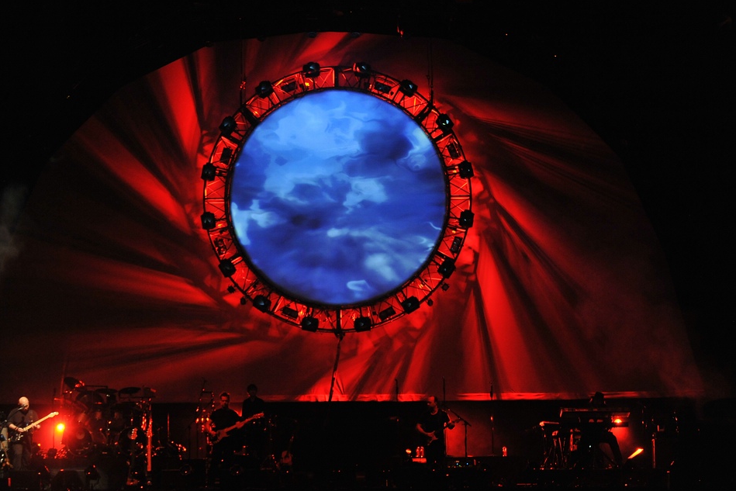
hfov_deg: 21.0
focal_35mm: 97
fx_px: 1983
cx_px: 340
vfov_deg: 14.1
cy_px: 256
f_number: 2.8
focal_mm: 90
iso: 3200
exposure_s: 1/160
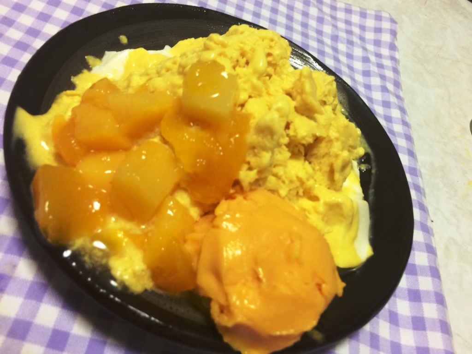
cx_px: 236
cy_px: 177
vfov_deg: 48.2
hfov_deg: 61.7
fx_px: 395
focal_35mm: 29
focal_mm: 4.15
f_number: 2.2
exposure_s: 1/33
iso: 125
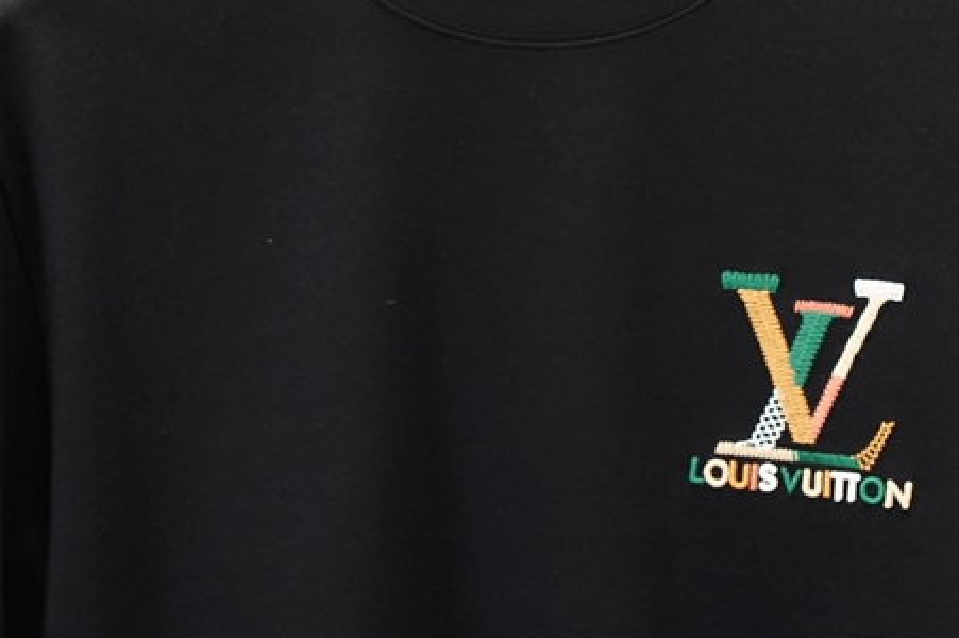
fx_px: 4690
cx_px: 553
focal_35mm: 176
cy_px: 264
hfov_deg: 11.7
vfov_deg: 7.8
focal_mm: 49
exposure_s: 1/125
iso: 500
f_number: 4
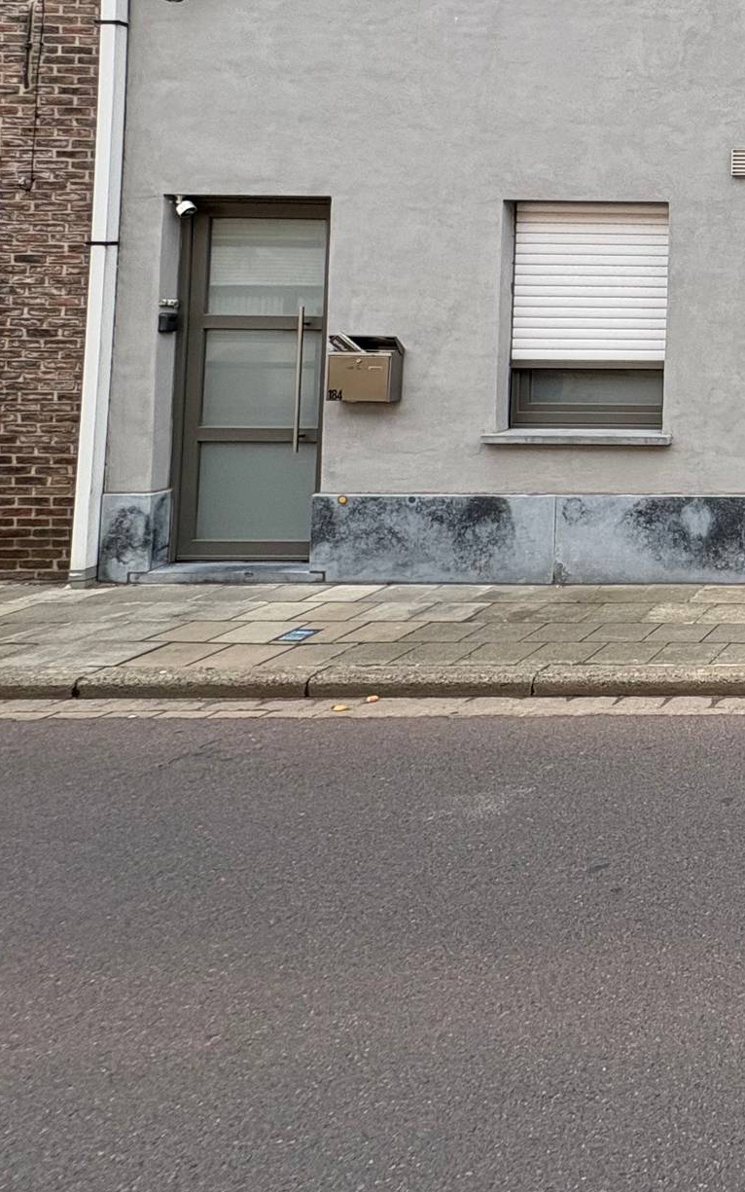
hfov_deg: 27.2
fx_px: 1007
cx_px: 1139
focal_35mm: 31
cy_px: 265
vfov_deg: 57.4
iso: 40
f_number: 2.2
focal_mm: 2.22
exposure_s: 1/552
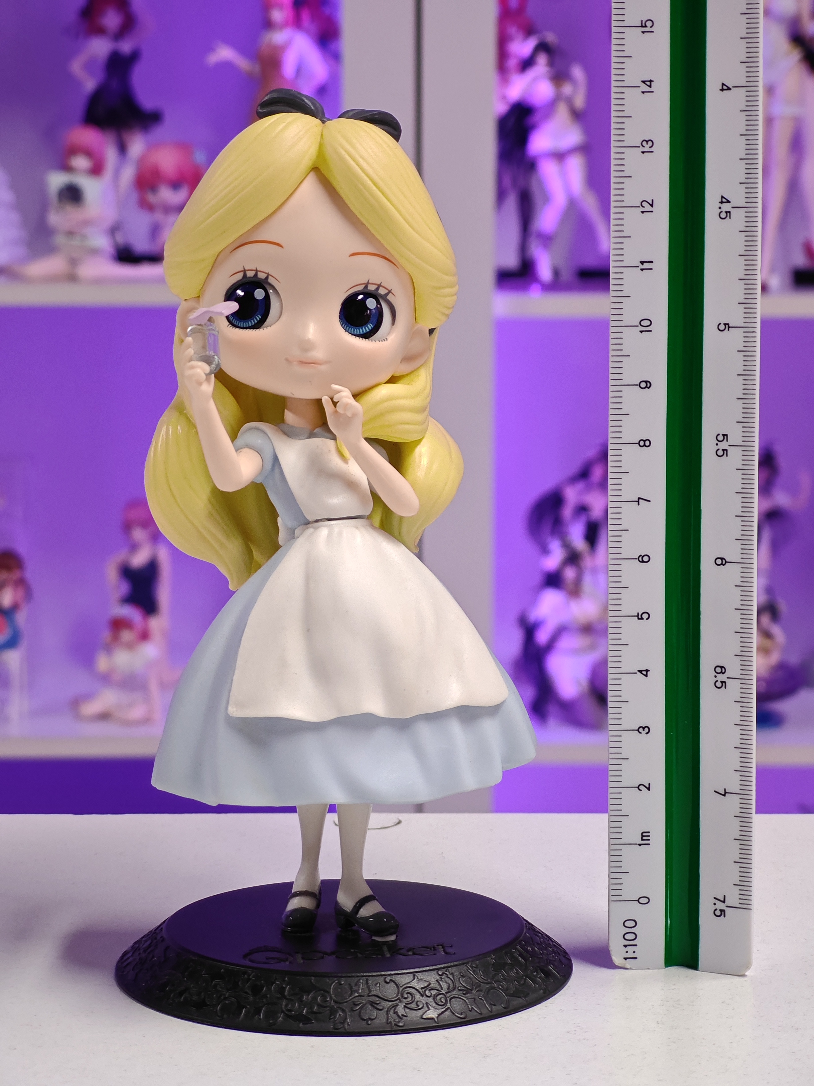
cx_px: 407
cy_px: 543
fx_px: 2508
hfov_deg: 18.4
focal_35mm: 80
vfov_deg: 24.4
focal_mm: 7.48
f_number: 2.4
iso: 800
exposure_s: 1/33.3
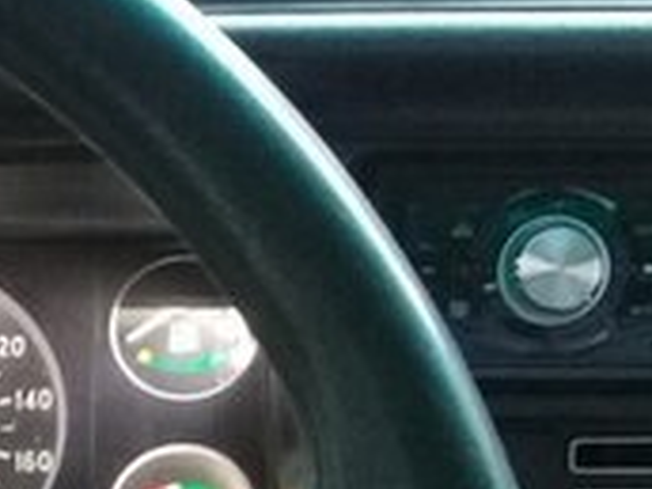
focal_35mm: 119
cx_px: -125
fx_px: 2241
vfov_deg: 12.1
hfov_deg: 15.9
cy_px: 616
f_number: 2.2
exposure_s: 1/17
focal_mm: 3.3
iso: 200
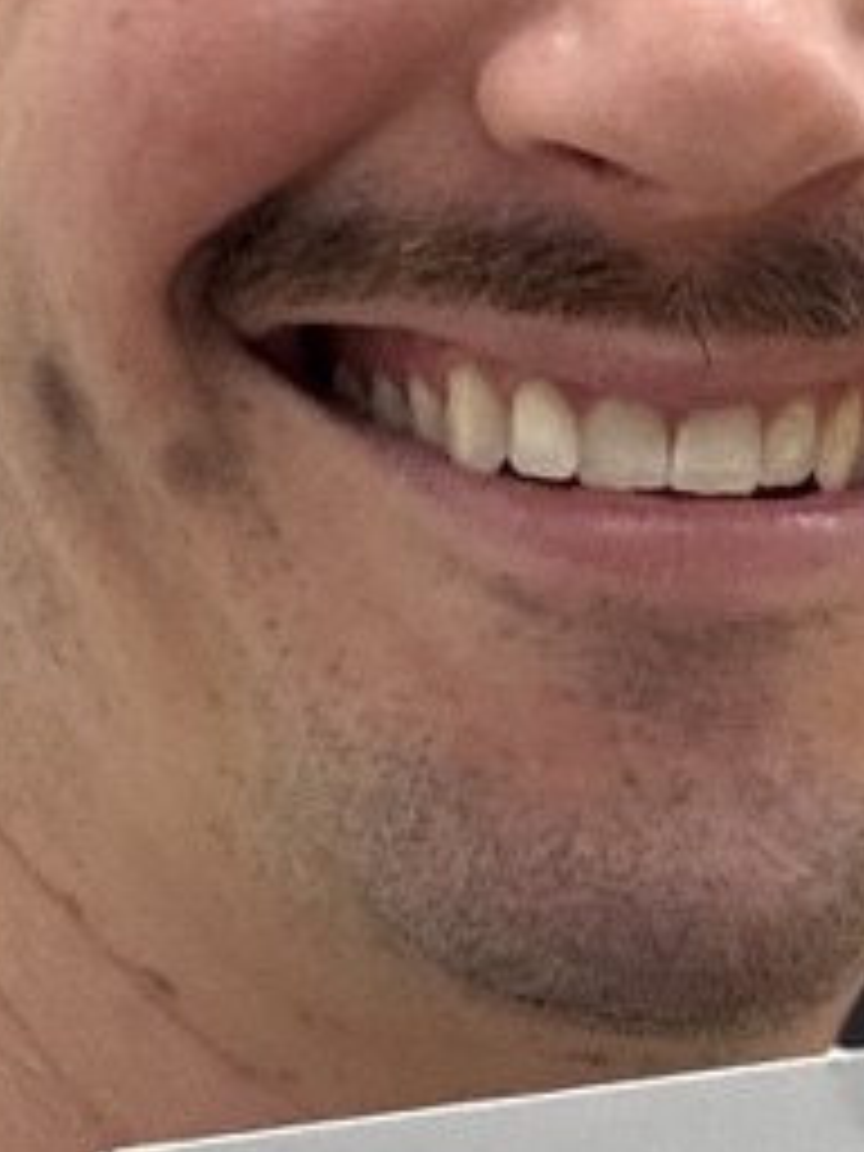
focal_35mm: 150
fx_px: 4992
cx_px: 652
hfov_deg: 9.9
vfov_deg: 13.1
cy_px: 958
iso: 160
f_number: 1.9
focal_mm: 2.69
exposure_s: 1/60
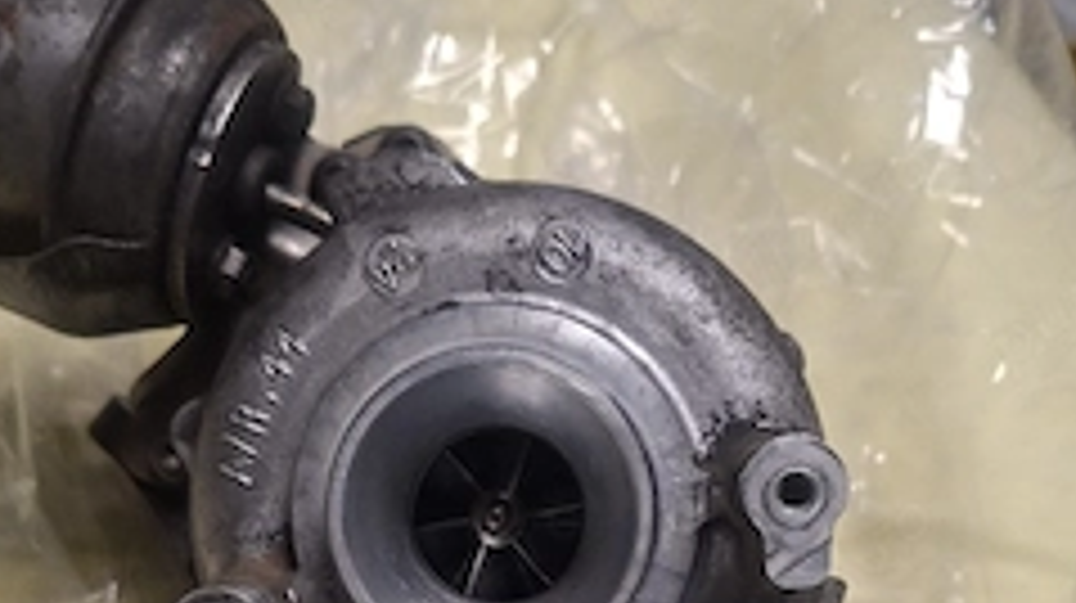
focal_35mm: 42
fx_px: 1197
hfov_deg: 48.4
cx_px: 527
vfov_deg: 26.1
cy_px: 662
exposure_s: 1/50
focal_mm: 5.54
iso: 320
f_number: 1.8
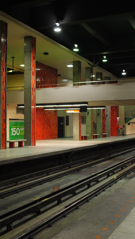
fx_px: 274
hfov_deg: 27.7
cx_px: 63
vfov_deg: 47.4
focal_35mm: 43
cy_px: 121
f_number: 3.5
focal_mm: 18
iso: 400
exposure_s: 1/15
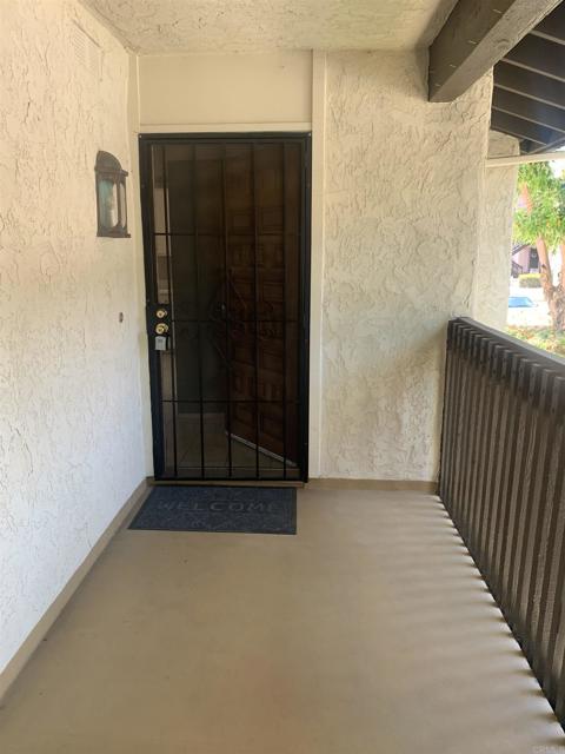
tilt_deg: -10.8
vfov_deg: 67.3
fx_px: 566
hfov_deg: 53.1
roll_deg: -2.3
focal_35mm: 26
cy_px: 377
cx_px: 282
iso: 64
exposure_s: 1/122
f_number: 1.8
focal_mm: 4.25
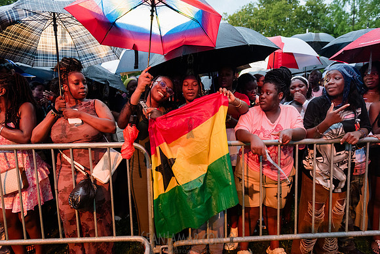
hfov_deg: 73.7
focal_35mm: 24
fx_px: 253
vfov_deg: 53.2
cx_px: 190
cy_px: 127
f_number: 3.2
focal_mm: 24
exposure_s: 1/160
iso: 4000
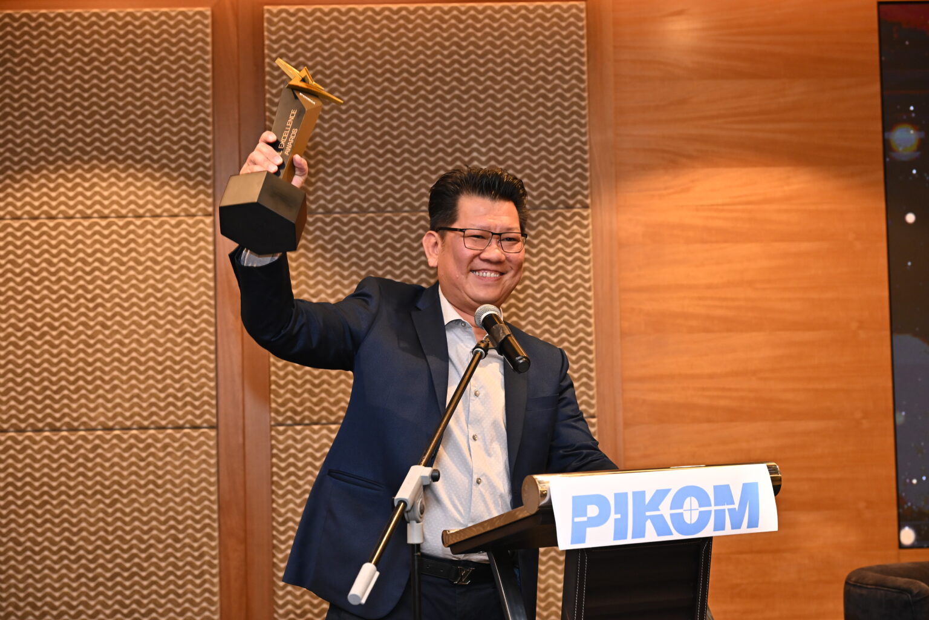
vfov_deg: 20.9
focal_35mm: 65
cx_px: 464
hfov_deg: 31.0
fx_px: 1677
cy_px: 310
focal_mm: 65
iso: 2000
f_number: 5.6
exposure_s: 1/125
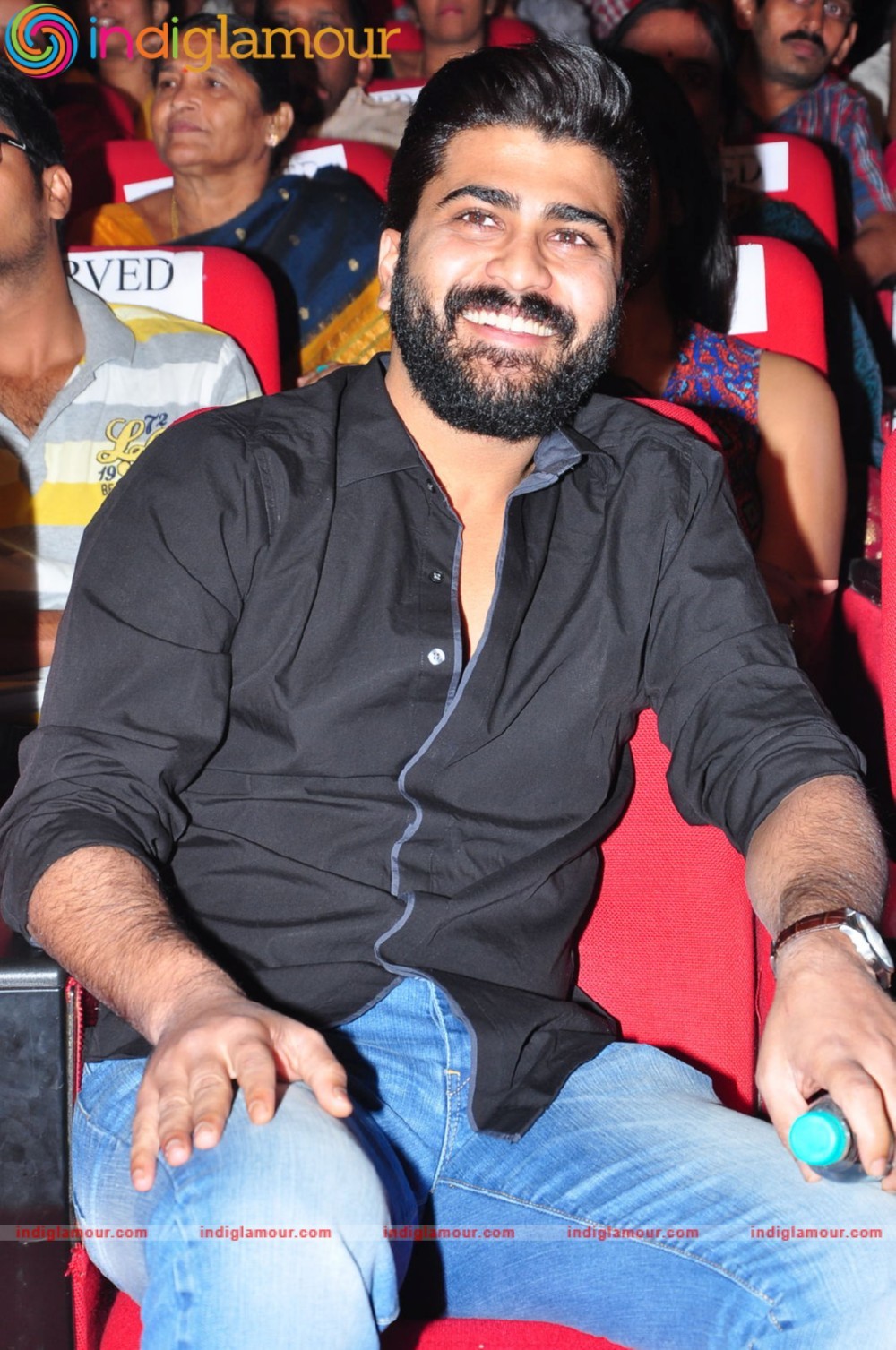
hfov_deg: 15.7
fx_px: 3258
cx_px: 448
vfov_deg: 23.4
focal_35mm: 87
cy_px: 675
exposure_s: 1/125
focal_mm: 58
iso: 400
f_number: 8
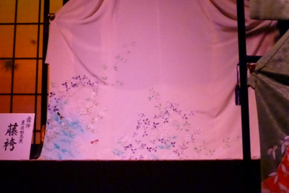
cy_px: 45
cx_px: 146
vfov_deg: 20.2
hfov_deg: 30.1
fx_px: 538
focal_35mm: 67
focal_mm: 8.5
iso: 3200
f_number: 4.2
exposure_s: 1/60
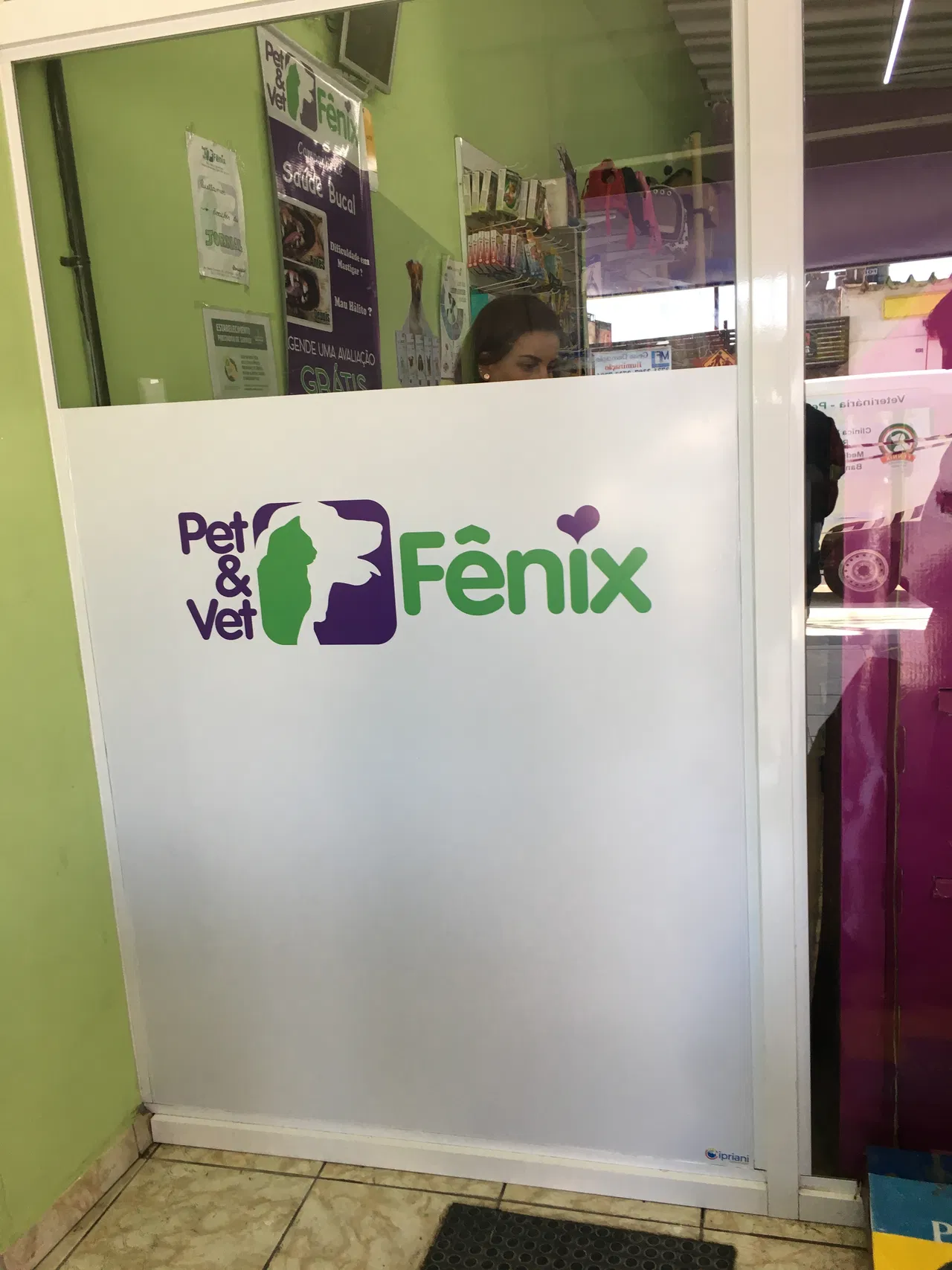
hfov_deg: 48.2
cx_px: 476
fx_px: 1064
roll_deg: +2.7
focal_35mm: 29
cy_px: 635
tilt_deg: -11.4
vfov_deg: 61.7
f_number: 2.2
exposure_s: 1/40
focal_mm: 4.15
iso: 25
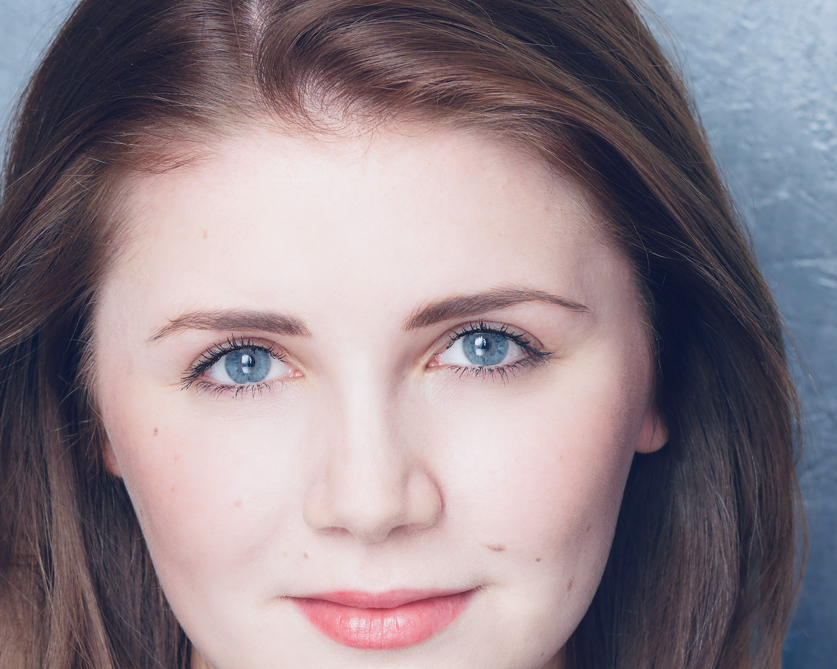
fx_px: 5648
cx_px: 414
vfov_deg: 6.8
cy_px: 620
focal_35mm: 228
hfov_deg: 8.5
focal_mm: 85
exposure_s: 1/160
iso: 64
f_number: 7.1
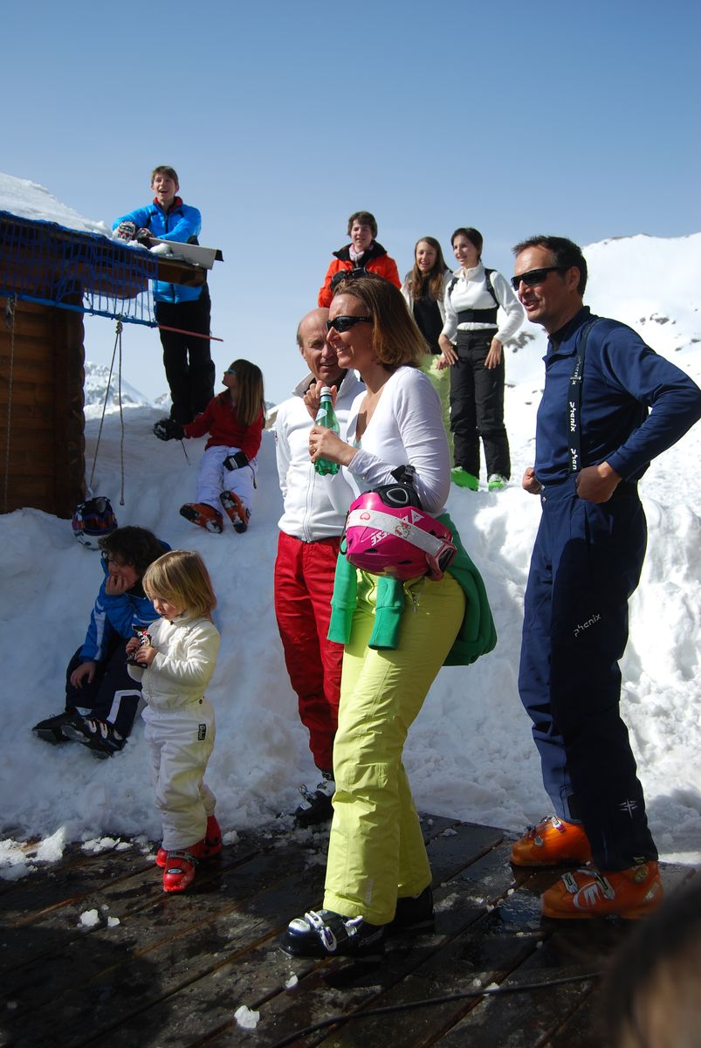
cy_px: 524
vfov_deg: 57.2
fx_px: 961
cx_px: 350
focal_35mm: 33
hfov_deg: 40.1
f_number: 4
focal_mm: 22
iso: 100
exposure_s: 1/1000
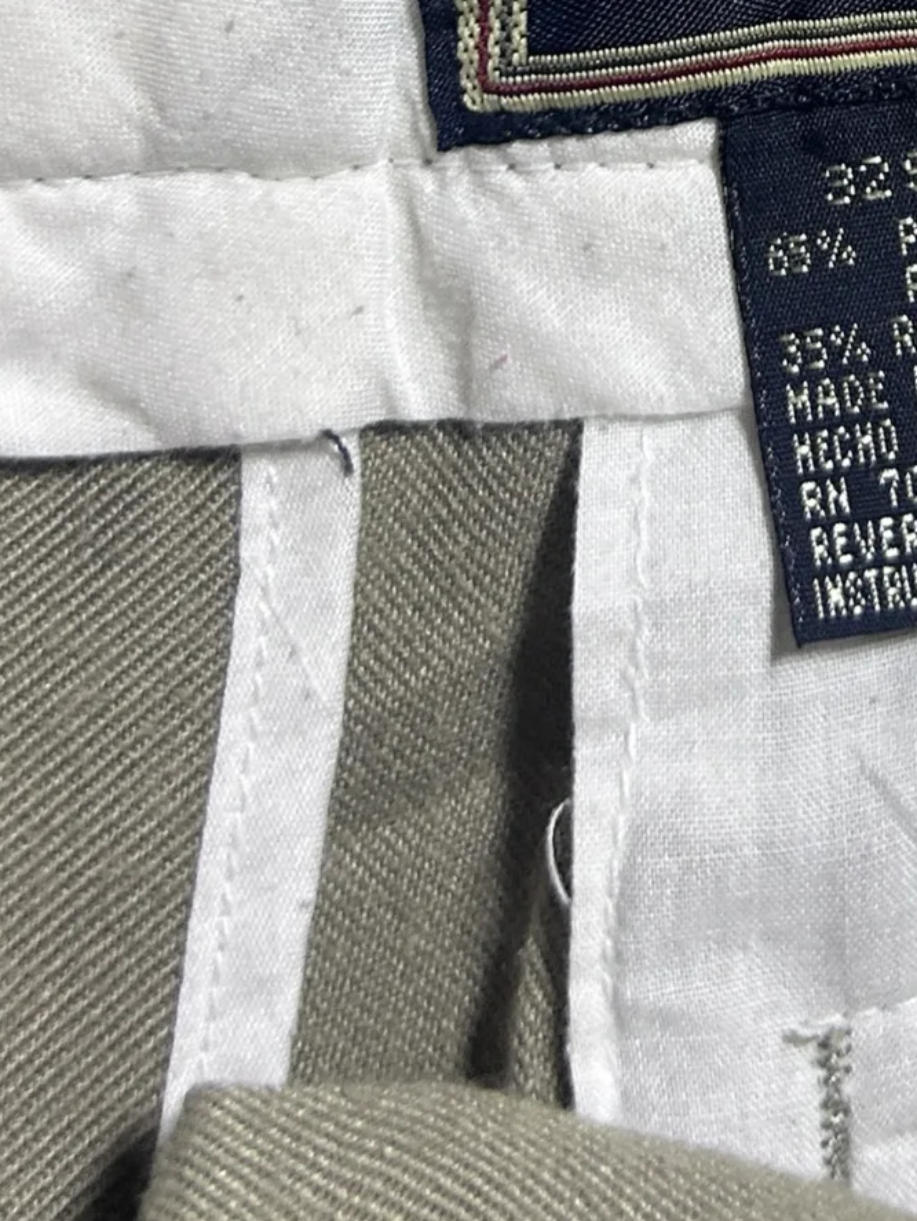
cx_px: 939
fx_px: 2647
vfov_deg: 23.8
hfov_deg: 19.1
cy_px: -213
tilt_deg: -57.9
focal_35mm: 75
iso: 160
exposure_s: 1/50
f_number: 1.5
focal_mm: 5.7
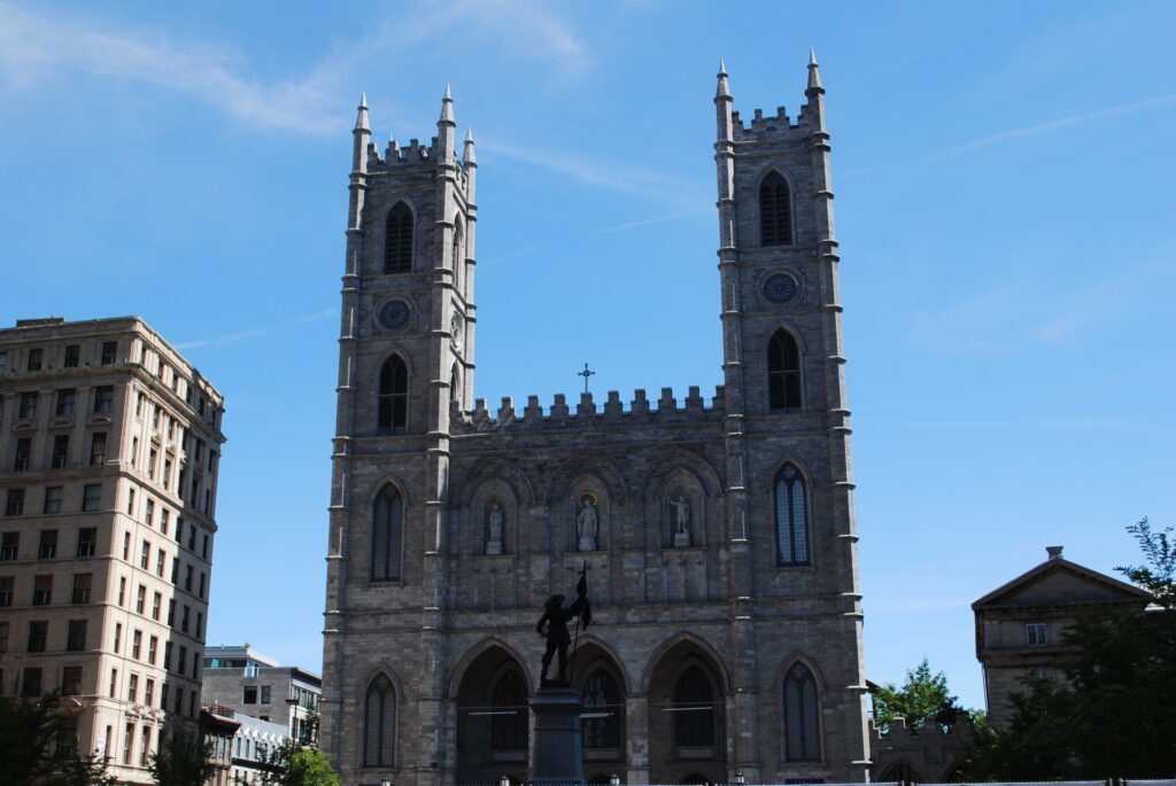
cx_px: 588
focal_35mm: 39
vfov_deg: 34.3
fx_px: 1275
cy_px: 393
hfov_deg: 49.5
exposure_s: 1/200
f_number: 7.1
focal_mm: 26
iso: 100
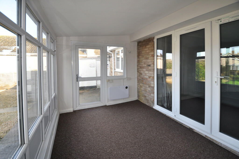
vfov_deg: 77.2
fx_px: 99
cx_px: 120
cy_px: 80
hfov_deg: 100.5
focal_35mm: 15
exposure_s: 1/200
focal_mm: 10
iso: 220
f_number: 3.5
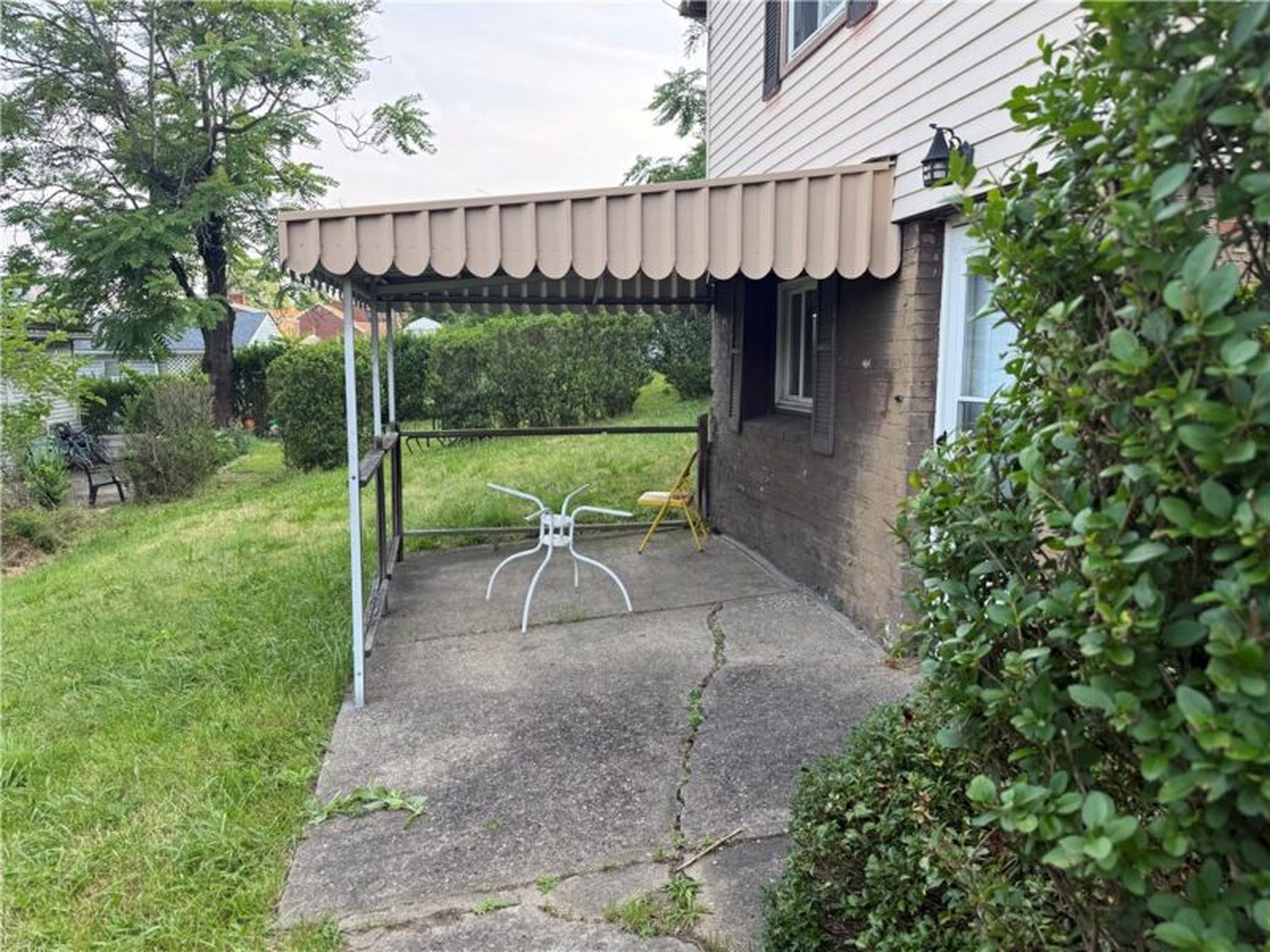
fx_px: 881
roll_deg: +0.6
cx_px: 635
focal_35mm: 24
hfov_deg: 71.6
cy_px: 476
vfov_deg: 56.8
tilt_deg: -7.8
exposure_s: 1/459
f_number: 1.78
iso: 80
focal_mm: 6.76
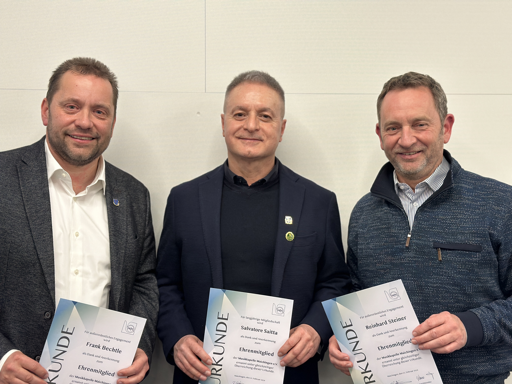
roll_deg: -0.4
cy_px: 192
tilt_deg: -4.4
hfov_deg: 39.7
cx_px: 256
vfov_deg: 30.3
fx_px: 710
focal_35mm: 48
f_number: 1.78
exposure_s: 1/50
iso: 200
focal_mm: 6.86
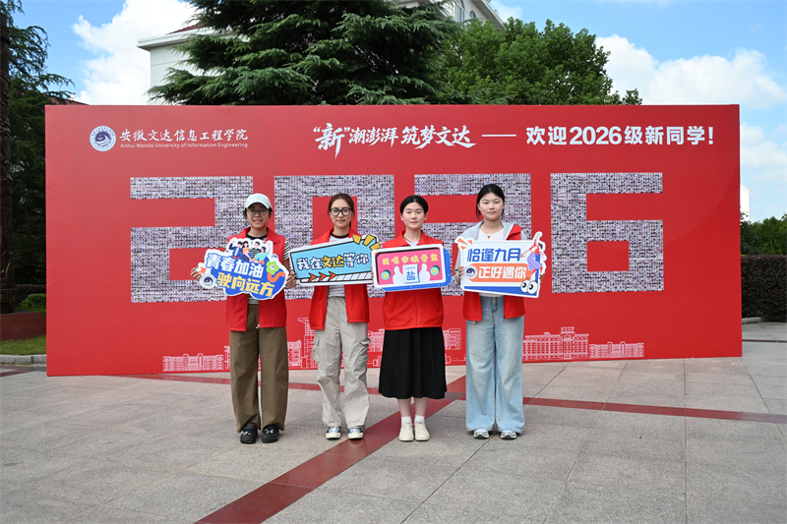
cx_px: 394
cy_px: 262
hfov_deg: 59.5
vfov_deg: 41.7
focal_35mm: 32
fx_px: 688
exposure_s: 1/640
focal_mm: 21
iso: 200
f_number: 5.6
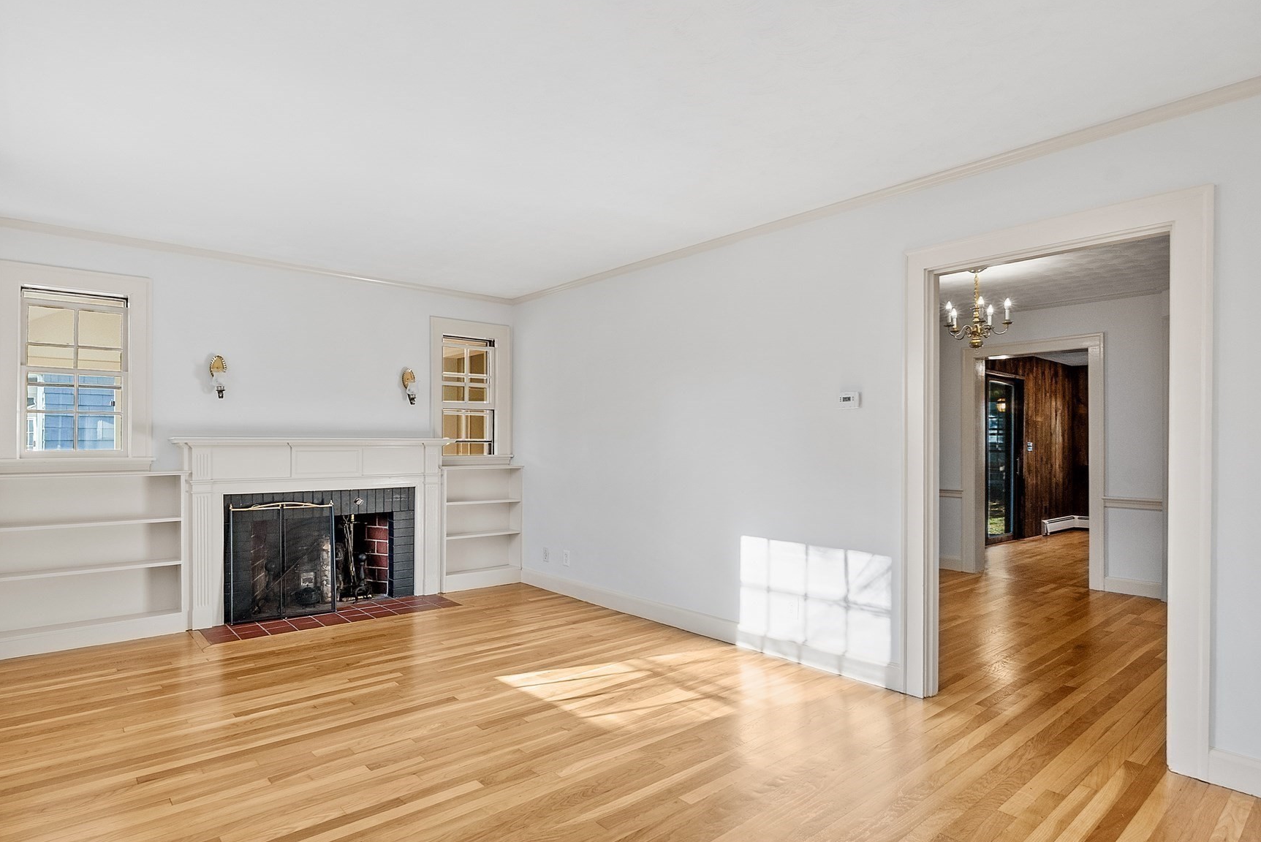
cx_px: 570
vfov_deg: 63.0
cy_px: 439
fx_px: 687
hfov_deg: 84.9
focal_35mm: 20
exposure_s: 1/25
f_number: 8
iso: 640
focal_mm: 16.5
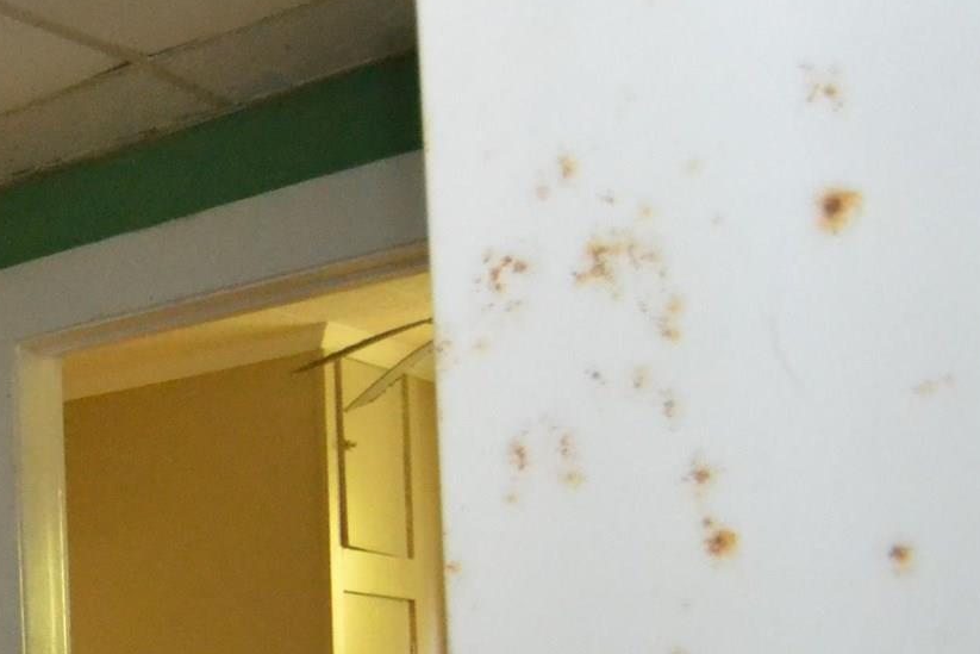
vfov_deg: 22.4
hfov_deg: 21.5
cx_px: -814
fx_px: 1525
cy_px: 770
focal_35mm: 56
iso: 3200
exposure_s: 1/60
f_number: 3.5
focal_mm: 10
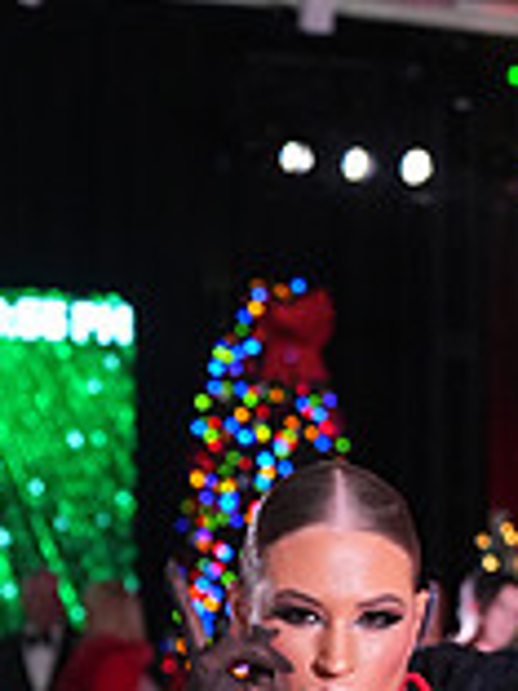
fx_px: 5407
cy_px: 1249
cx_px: 697
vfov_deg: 7.1
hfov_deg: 5.4
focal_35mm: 271
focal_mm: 76
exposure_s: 1/200
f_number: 5
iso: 4000
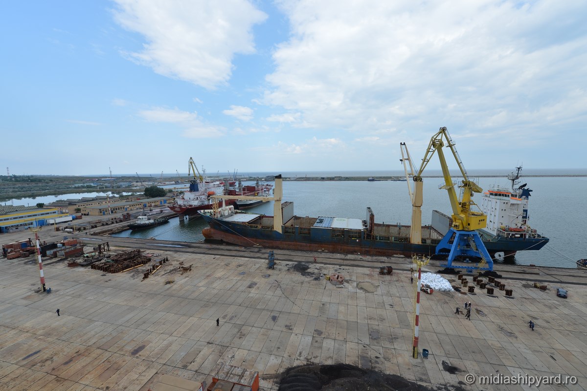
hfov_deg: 104.3
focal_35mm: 14
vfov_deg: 81.2
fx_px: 228
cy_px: 196
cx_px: 294
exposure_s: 1/500
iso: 400
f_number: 9
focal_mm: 14
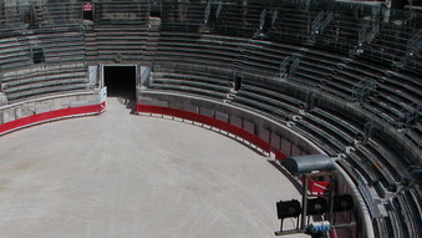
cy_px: 199
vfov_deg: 16.6
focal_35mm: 72
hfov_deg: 29.2
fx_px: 806
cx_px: 151
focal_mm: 8.9
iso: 100
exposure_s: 1/566
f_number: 8
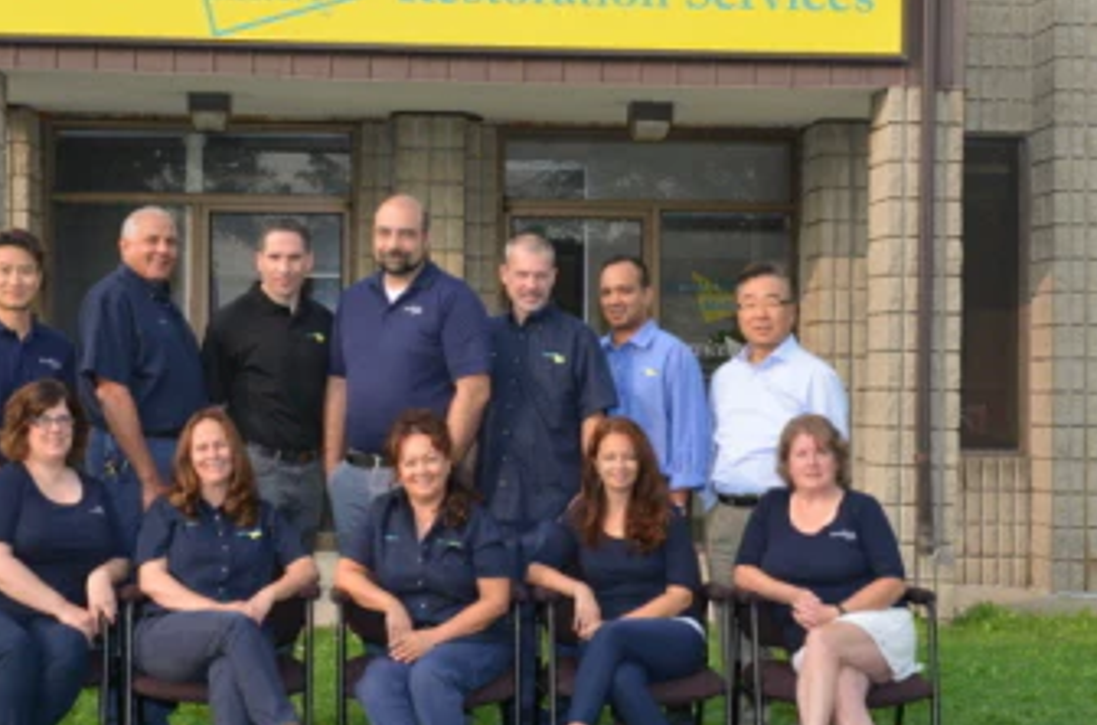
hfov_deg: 30.1
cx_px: 464
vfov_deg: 20.2
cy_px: 348
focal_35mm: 67
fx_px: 2036
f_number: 8
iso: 200
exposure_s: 1/125
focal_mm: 45
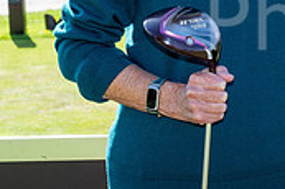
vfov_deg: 8.1
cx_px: 450
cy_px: -67
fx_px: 1313
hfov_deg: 11.8
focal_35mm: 166
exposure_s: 1/200
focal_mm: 44
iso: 250
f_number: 8
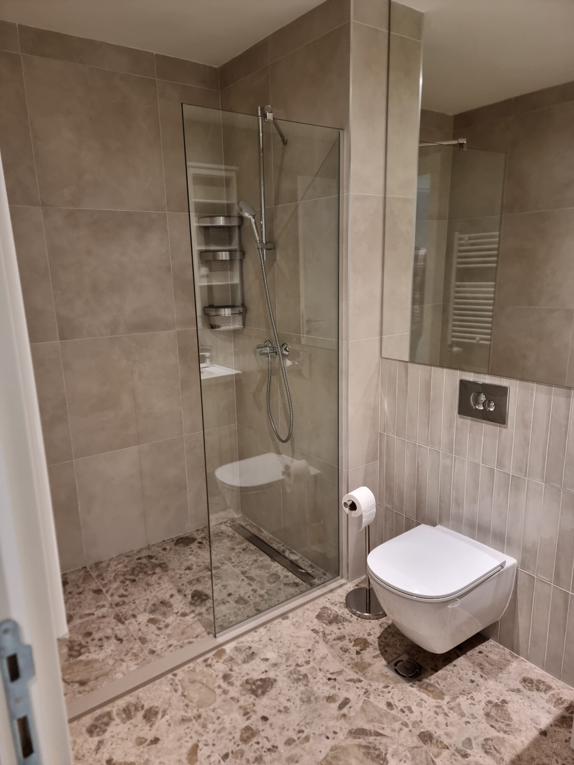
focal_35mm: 24
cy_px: 382
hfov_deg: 56.8
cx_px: 287
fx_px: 531
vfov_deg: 71.6
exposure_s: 1/50
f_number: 1.8
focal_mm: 6.7
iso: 250
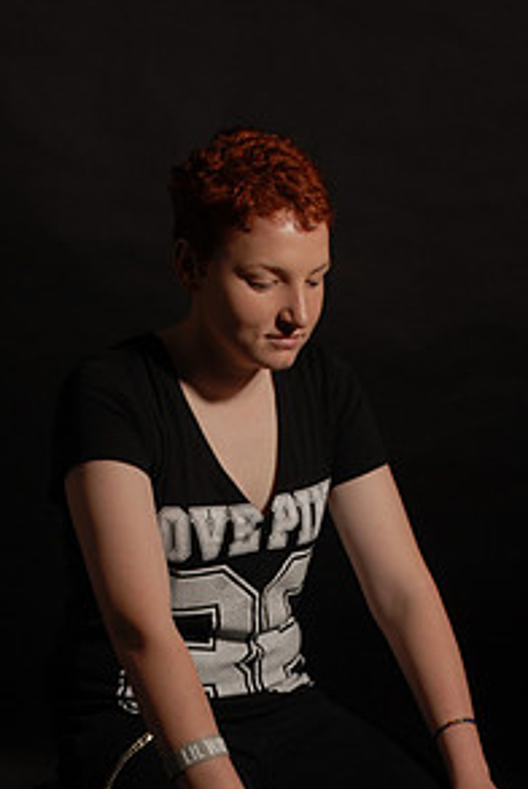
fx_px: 2085
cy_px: 722
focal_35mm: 95
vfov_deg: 20.9
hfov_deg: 14.4
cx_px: 280
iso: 100
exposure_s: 1/125
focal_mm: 32
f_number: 5.6
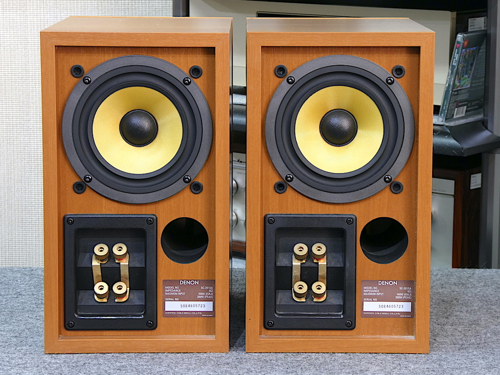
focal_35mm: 103
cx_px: 238
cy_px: 182
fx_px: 1488
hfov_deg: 19.1
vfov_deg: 14.4
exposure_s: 1/2.5
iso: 100
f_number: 5
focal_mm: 17.5
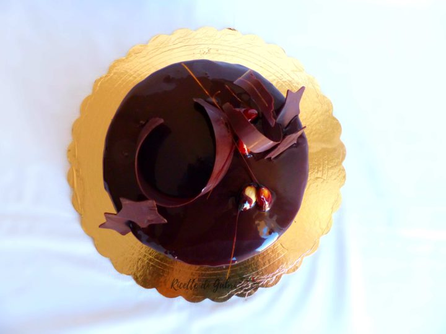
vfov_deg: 54.9
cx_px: 223
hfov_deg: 69.4
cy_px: 167
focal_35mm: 25
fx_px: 322
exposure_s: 1/60
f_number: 2.8
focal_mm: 4.5
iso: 400
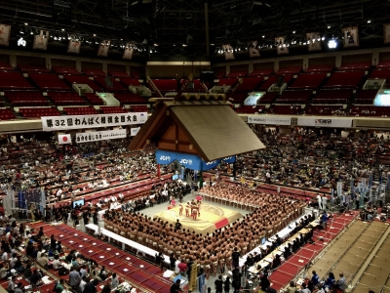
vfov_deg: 48.2
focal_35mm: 29
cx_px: 195
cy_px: 146
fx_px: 327
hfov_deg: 61.7
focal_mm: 4.15
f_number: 2.2
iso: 80
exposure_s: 1/15
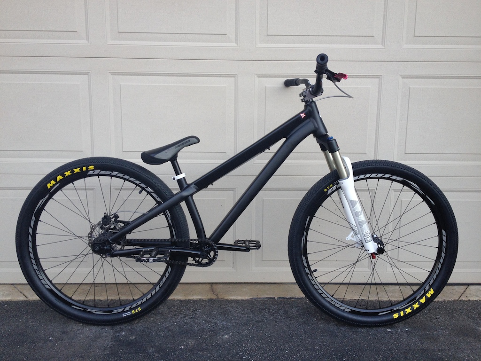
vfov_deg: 40.7
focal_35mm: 35
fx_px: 486
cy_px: 180
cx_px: 240
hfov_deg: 52.6
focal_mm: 4.28
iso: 64
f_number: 2.4
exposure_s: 1/173
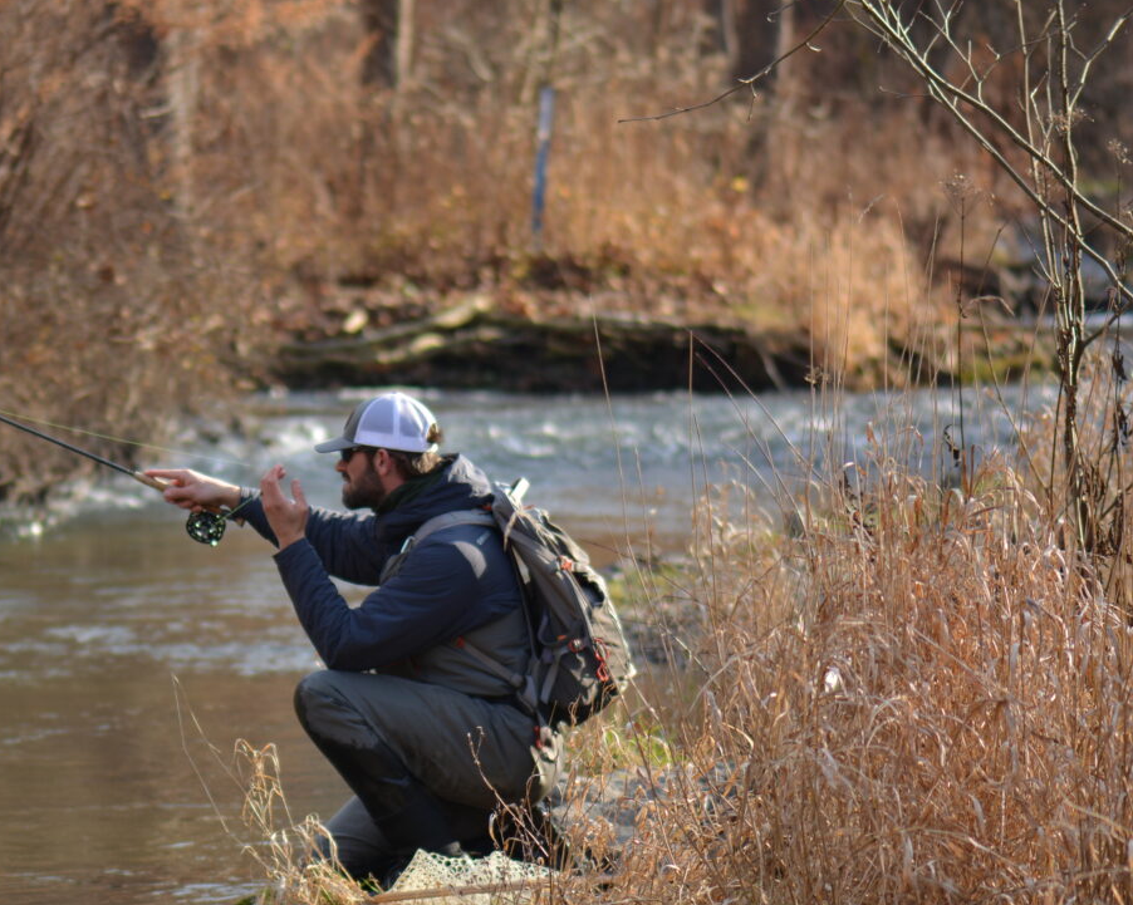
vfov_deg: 6.1
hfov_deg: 7.7
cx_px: 190
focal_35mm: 252
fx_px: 8441
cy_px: 585
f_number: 2.8
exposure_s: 1/500
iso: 100
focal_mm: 105
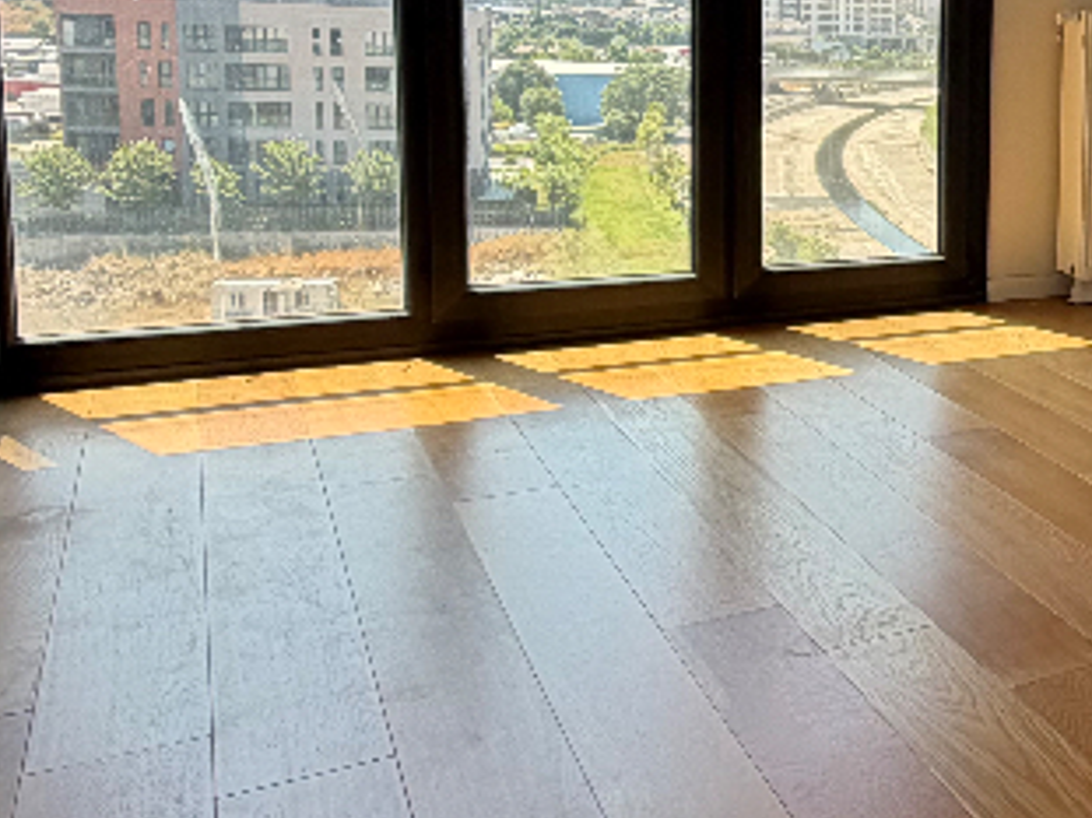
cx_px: 1405
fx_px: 1419
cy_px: 193
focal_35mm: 45
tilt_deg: -5.1
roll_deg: -2.5
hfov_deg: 32.3
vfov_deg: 31.5
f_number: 2.2
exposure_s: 1/187
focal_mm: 2.22
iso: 50
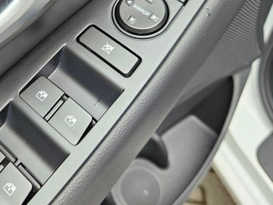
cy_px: 47
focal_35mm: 42
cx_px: 69
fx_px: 331
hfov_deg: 43.4
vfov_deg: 33.6
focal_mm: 5.4
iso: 320
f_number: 1.8
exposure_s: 1/359
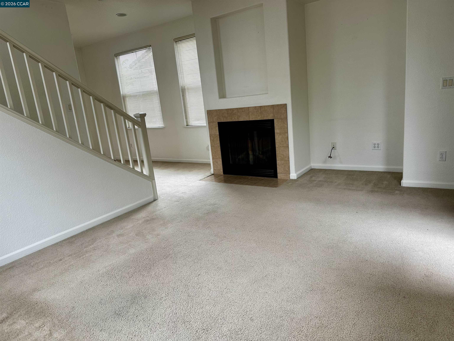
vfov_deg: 56.8
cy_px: 170
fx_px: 315
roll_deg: +6.0
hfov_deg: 71.6
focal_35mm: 24
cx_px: 227
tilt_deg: -13.2
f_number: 1.78
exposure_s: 1/120
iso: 100
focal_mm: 6.86
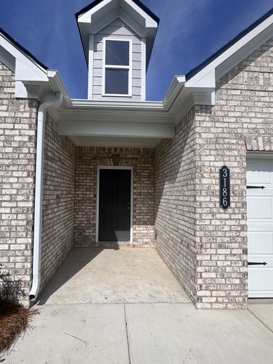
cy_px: 186
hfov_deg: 71.3
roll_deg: -0.9
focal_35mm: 18
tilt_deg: +2.1
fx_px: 189
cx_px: 121
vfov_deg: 87.8
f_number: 2.2
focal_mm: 2.22
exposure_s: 1/2985
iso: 50
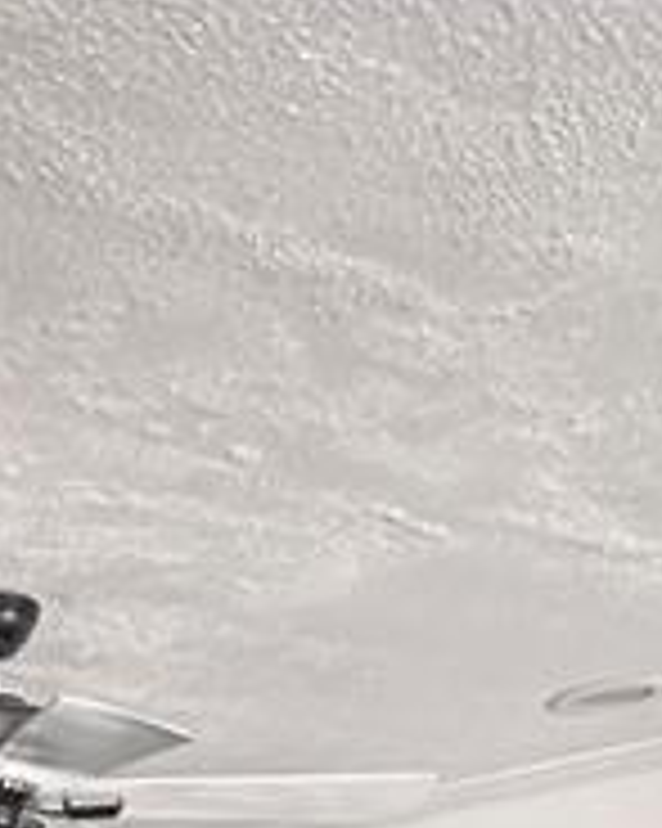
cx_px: -117
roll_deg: +0.6
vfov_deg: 23.0
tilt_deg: -10.9
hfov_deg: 24.4
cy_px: 1386
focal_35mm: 57
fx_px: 1397
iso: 500
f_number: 2.2
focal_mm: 2.22
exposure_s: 1/60
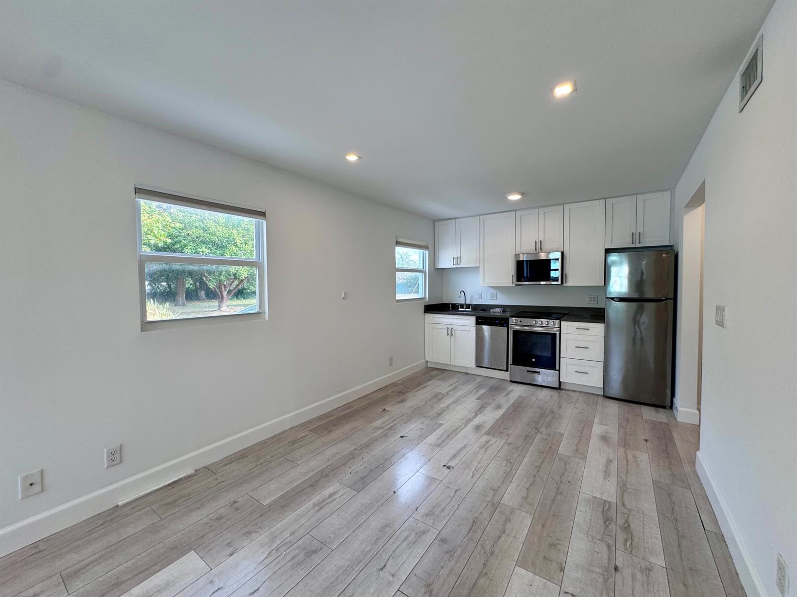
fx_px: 322
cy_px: 298
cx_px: 398
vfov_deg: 85.7
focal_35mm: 14
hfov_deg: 102.1
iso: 50
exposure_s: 1/120
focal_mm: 2.22
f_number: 2.2
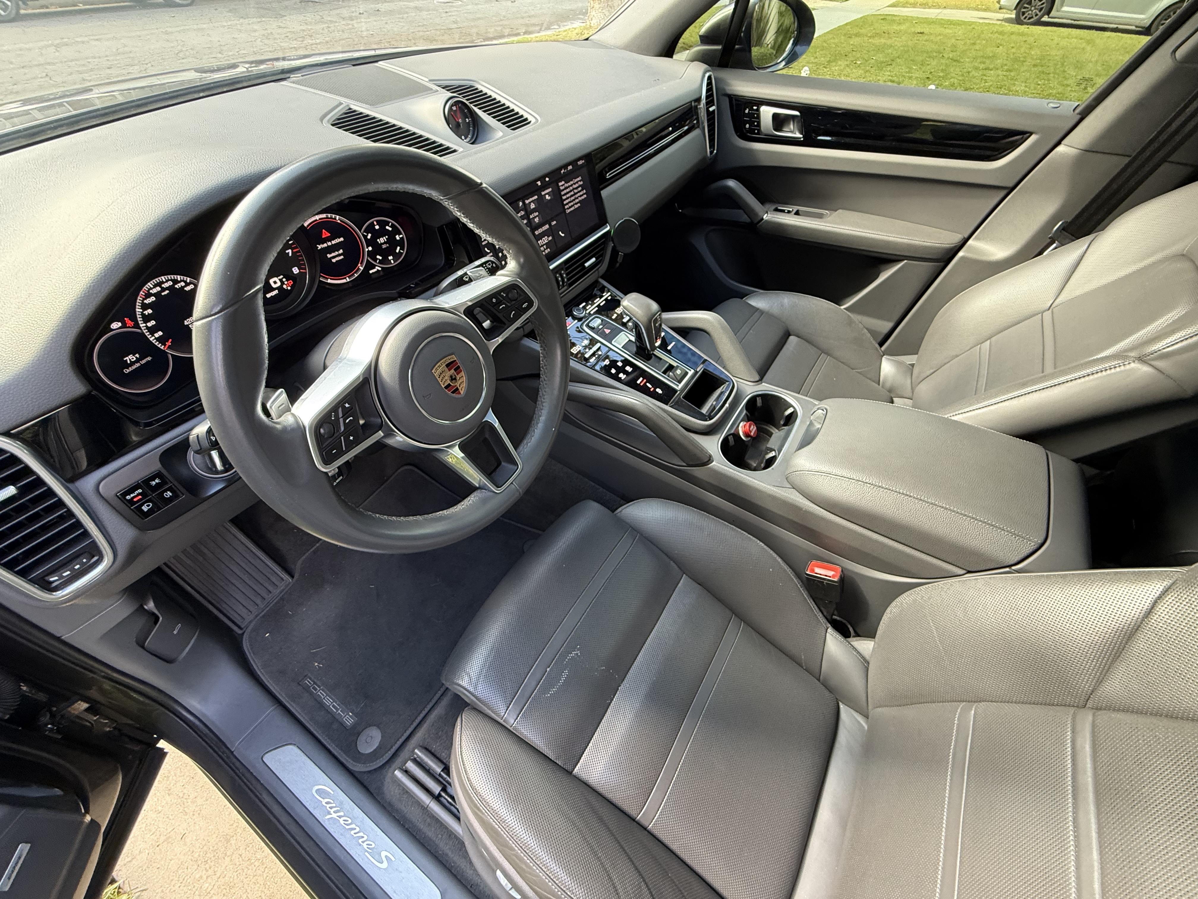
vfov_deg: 85.7
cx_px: 599
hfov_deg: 102.1
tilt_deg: -48.2
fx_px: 485
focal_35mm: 14
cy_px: 450
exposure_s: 1/98
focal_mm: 2.22
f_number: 2.2
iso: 320
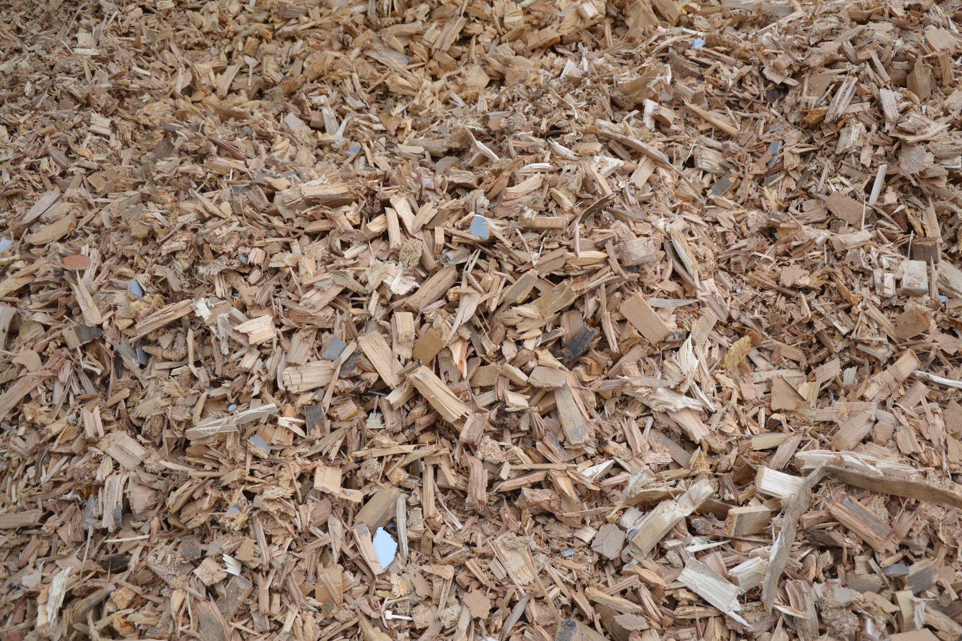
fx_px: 1202
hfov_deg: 43.6
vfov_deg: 29.9
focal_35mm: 45
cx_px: 481
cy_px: 320
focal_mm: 30
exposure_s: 1/125
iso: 160
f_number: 5.6
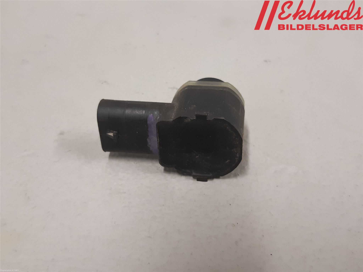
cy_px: 136
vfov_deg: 53.1
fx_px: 273
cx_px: 182
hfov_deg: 67.3
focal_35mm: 26
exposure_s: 1/50
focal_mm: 3.93
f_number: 1.7
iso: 160
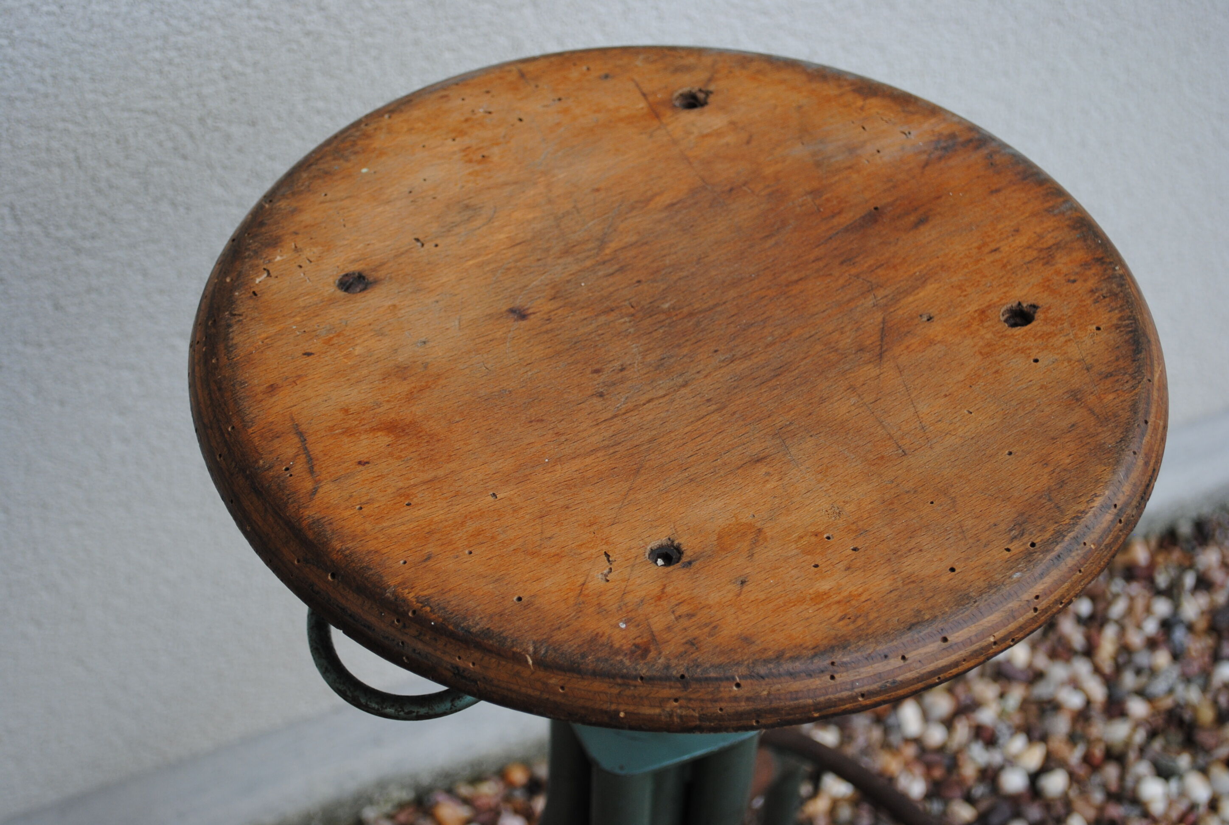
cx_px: 614
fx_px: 2053
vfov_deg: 22.7
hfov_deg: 33.3
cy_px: 412
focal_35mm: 60
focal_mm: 40
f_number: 5.3
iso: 200
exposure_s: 1/80
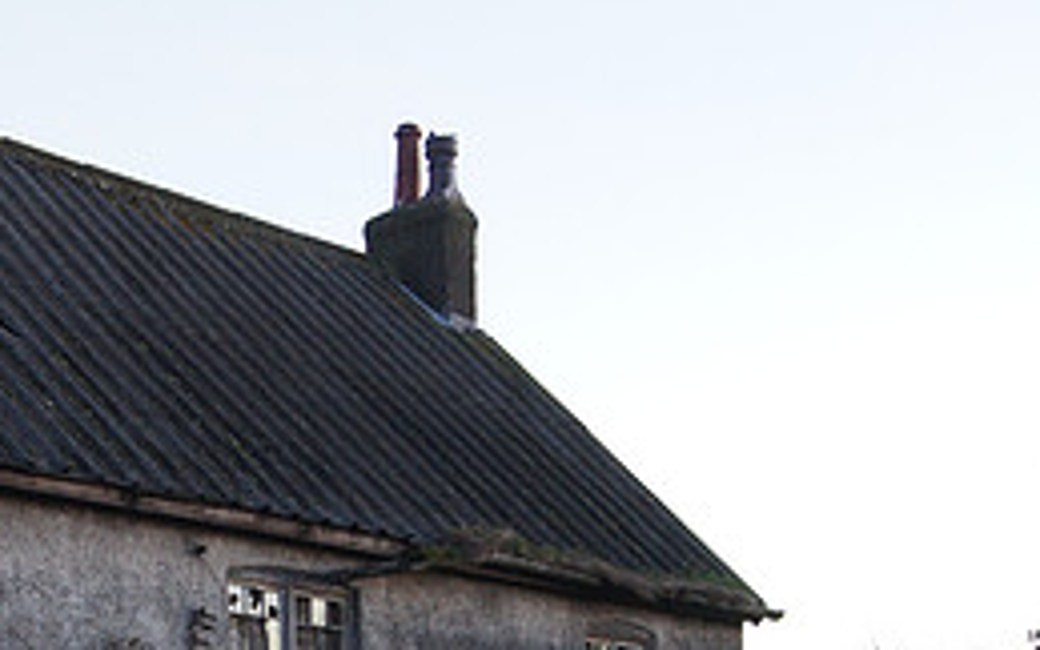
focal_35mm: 89
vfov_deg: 14.5
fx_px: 2523
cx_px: 12
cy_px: 600
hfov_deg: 22.4
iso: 800
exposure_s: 1/4
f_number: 10
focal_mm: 26
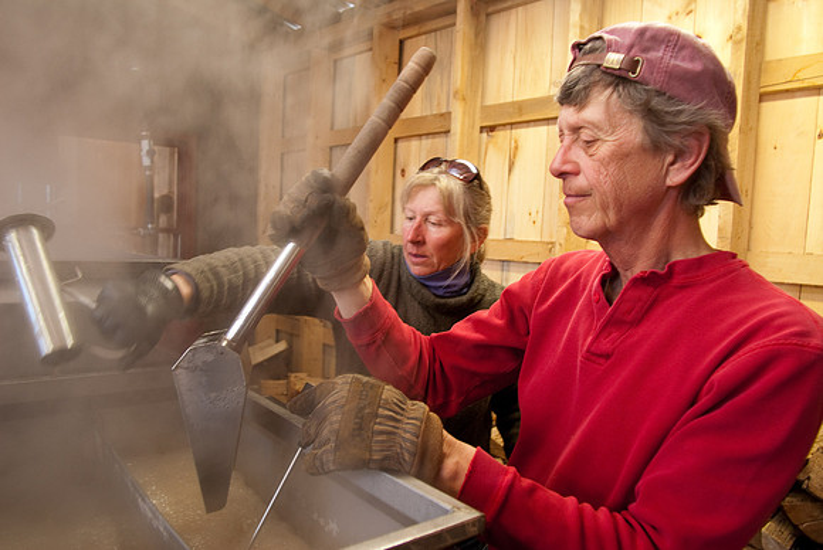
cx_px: 412
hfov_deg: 70.4
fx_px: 584
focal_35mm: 26
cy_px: 275
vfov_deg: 50.5
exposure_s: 1/50
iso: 400
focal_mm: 17
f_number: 3.5
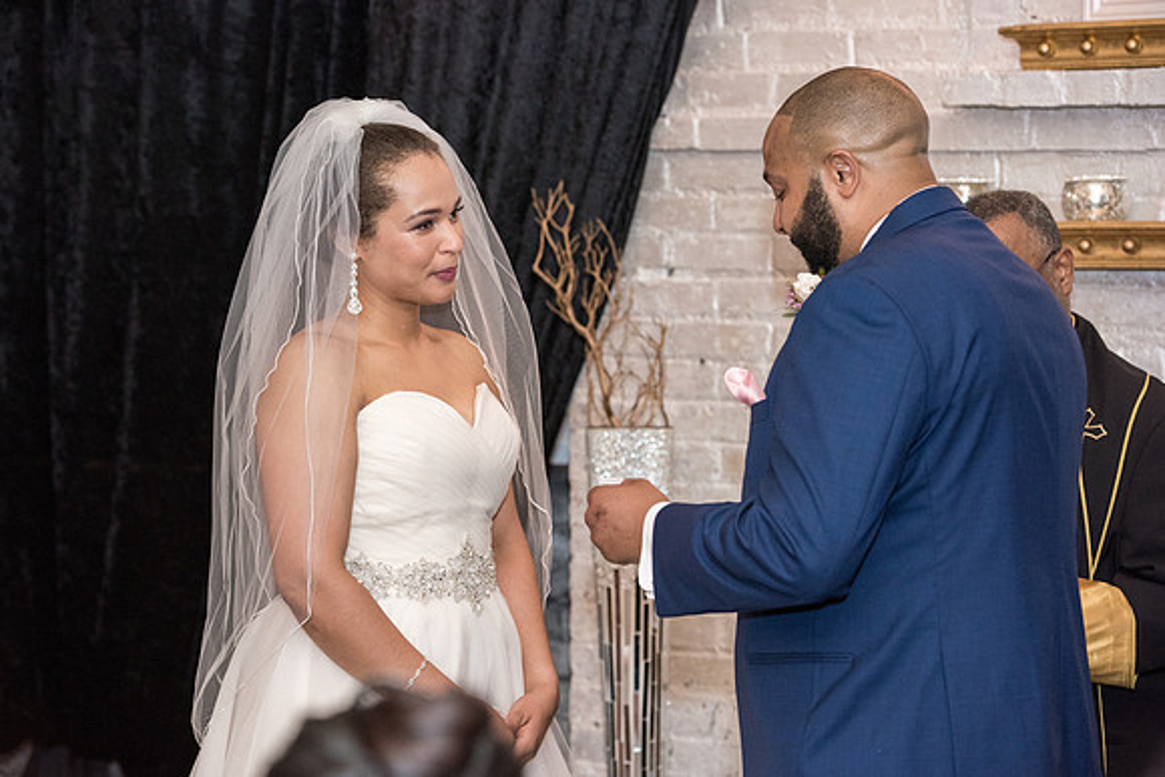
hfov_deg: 18.1
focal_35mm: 113
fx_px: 3647
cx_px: 547
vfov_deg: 12.2
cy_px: 388
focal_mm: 105
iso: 2000
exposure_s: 1/250
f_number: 4
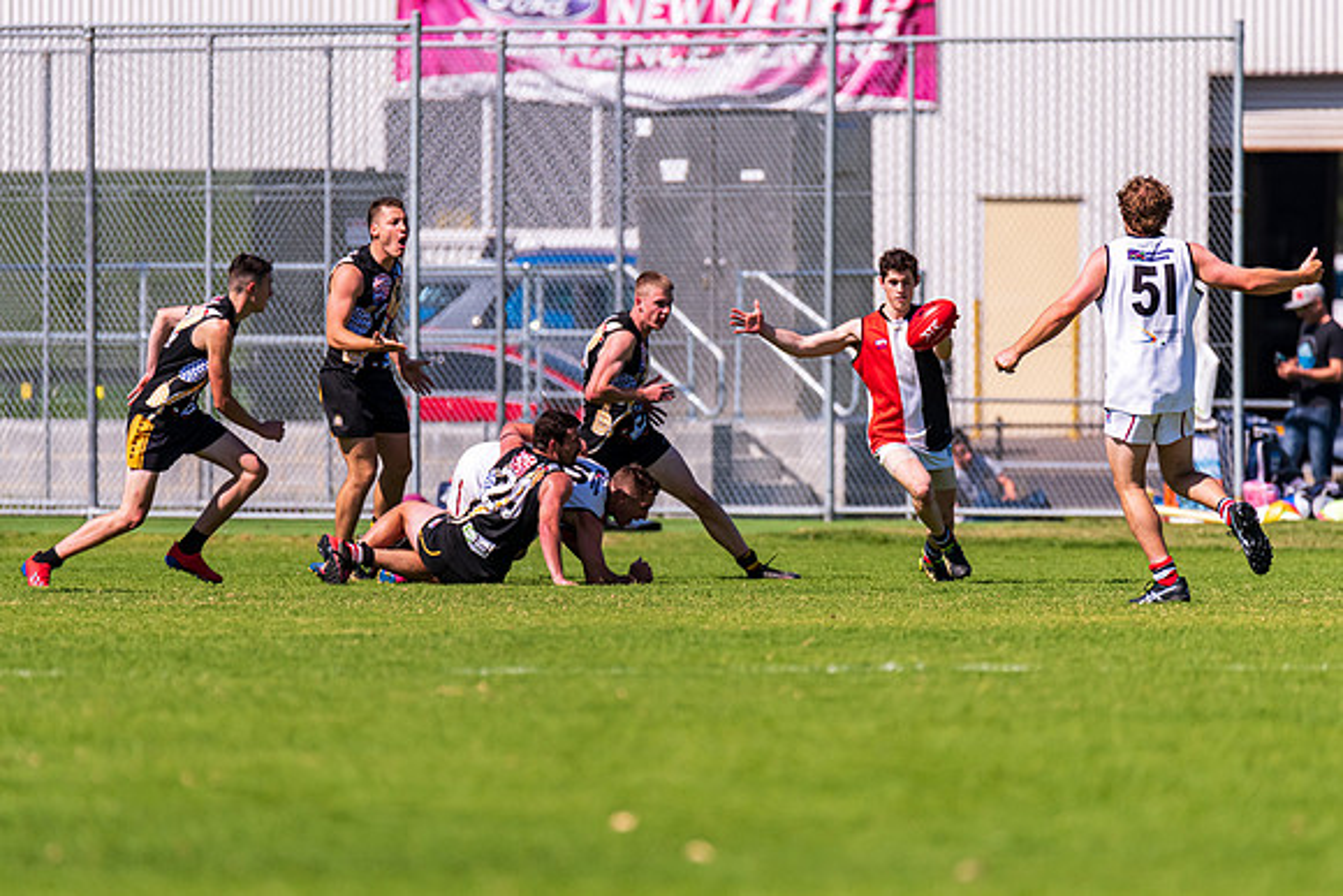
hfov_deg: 3.1
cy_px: 484
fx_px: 25012
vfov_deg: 2.1
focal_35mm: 670
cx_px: 650
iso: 800
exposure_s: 1/3200
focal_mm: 600
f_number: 6.3
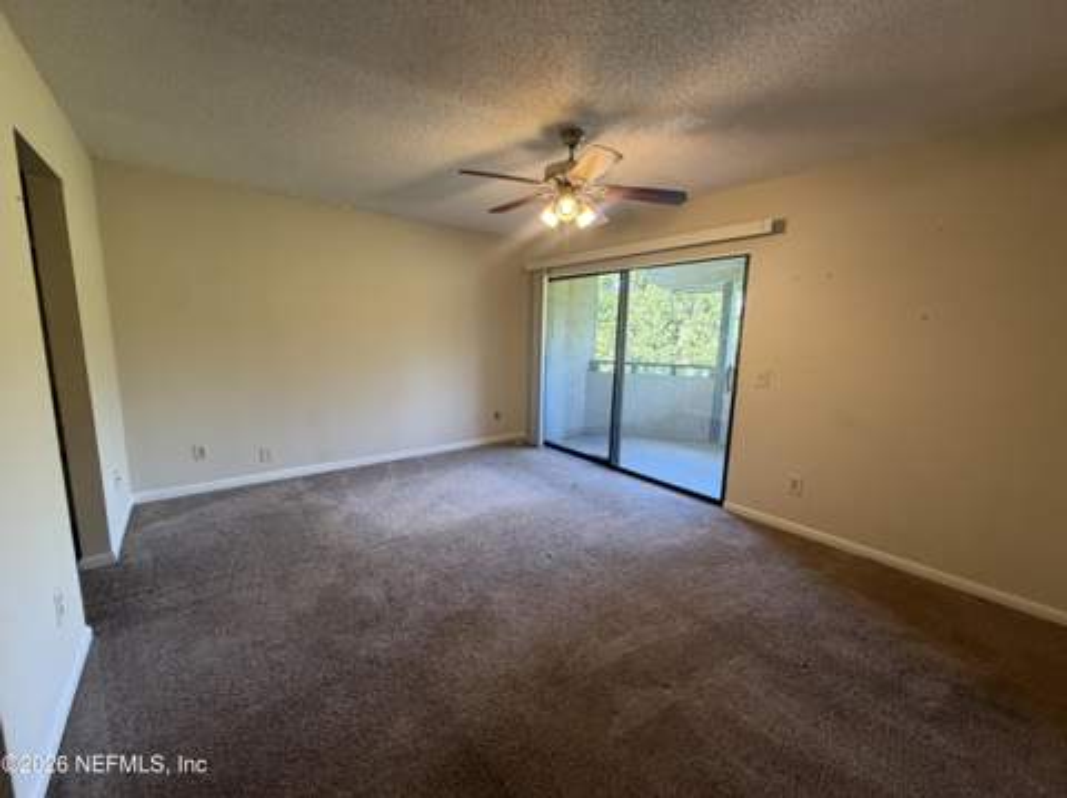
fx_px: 431
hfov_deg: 102.1
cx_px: 534
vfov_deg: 85.6
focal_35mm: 14
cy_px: 399
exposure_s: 1/60
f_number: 2.2
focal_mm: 2.22
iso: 250
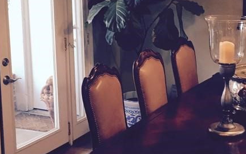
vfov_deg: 17.8
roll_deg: +0.2
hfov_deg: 28.2
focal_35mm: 73
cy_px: 47
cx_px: 140
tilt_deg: -9.8
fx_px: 490
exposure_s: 1/30
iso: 100
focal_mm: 4.15
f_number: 2.2
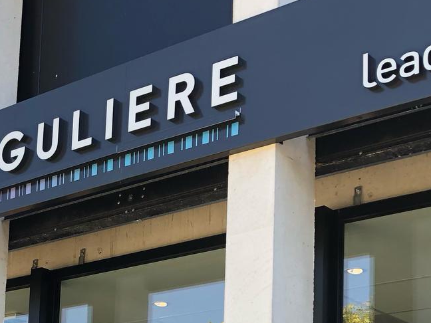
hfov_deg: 23.1
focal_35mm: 83
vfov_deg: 16.9
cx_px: 72
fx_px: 1033
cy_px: 407
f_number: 1.8
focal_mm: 3.99
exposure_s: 1/271
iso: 20
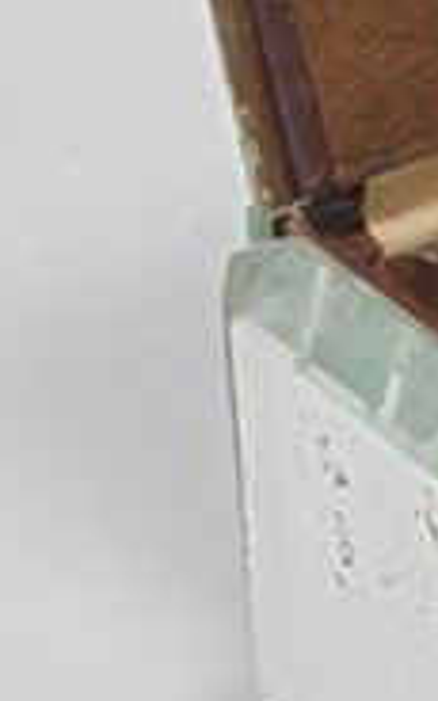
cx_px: 1213
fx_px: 3361
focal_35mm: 176
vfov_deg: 11.8
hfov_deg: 6.9
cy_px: 61
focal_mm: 6.1
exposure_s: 1/60
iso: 100
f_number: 4
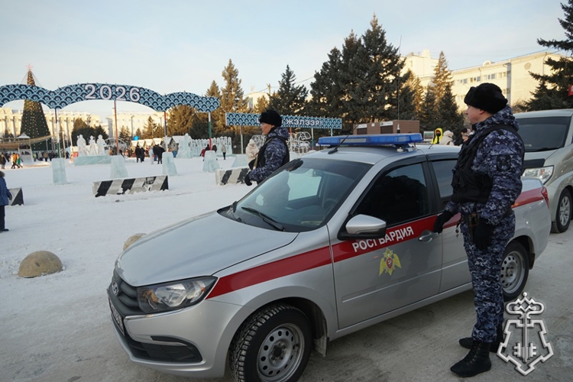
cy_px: 191
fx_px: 430
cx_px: 286
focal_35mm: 27
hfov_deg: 67.4
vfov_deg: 47.9
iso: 100
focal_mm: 18
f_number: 5
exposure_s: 1/125
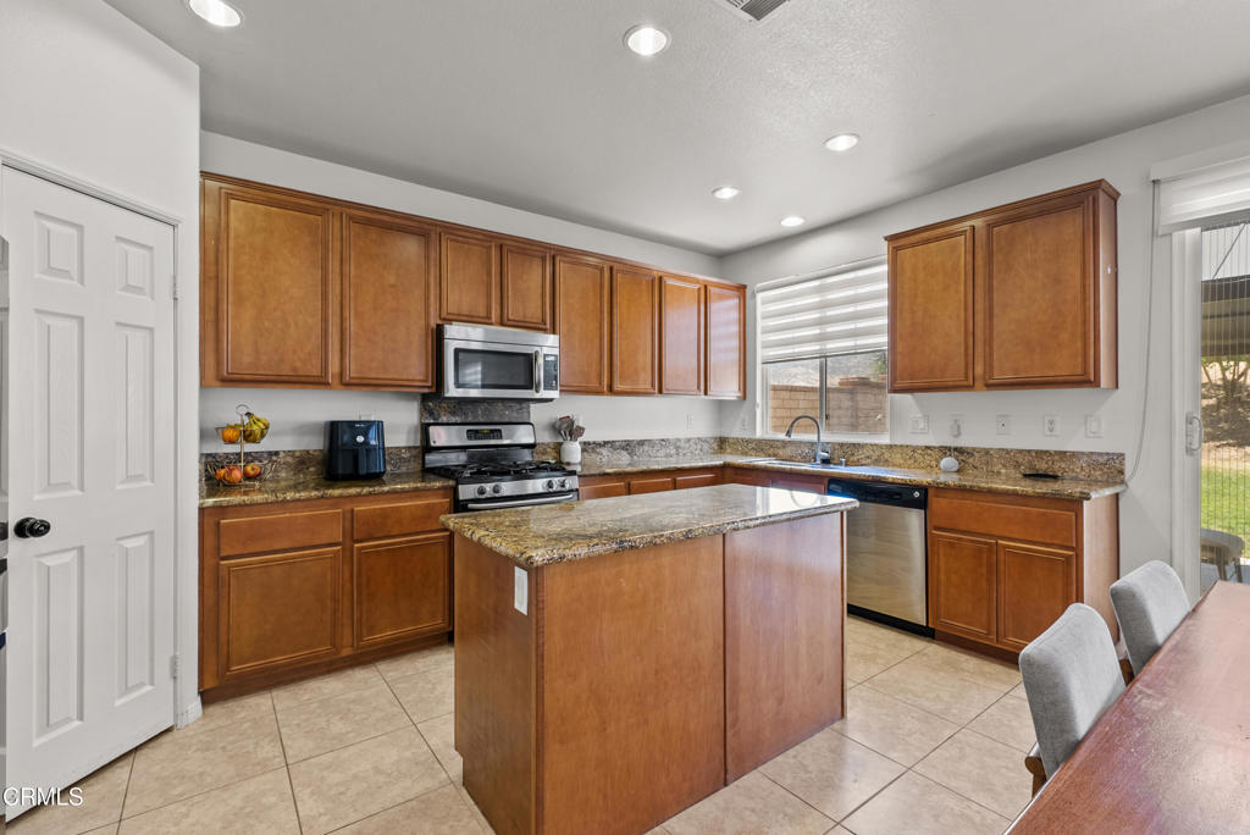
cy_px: 418
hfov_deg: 100.4
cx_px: 625
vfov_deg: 77.4
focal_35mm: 15
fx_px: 521
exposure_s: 1/1.67
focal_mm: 15
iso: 250
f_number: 9
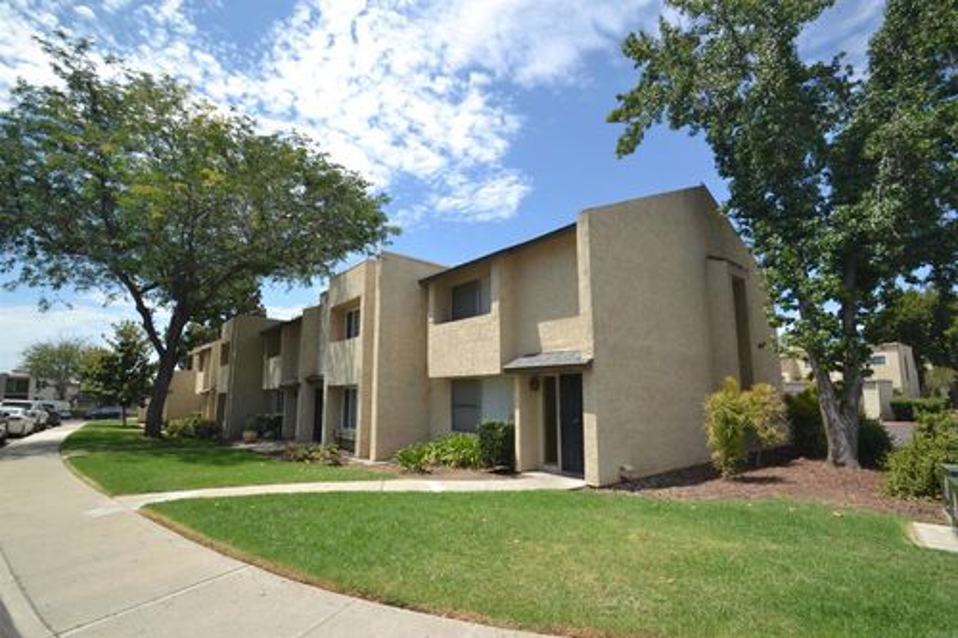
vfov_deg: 77.3
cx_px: 479
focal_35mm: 15
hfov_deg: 100.4
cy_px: 319
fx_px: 399
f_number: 8
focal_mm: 10
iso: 100
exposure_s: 1/200
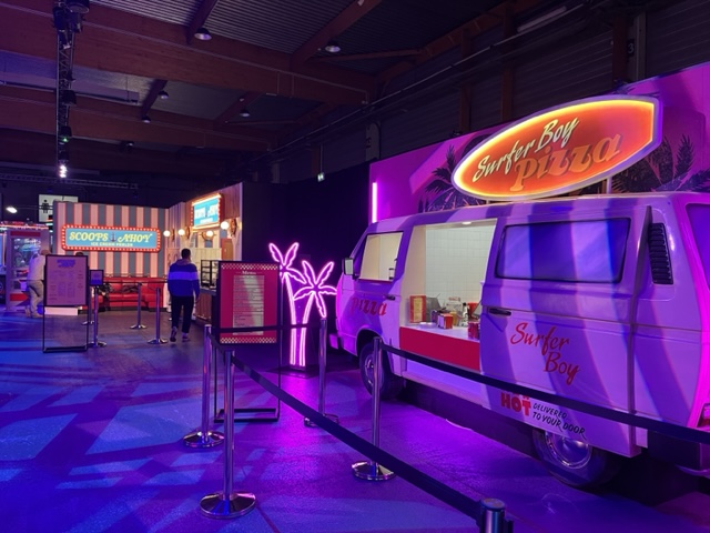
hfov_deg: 67.3
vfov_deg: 53.1
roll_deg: -0.5
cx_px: 355
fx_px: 533
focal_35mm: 26
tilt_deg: -1.4
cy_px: 266
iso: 250
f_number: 1.6
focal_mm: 5.1
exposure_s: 1/50
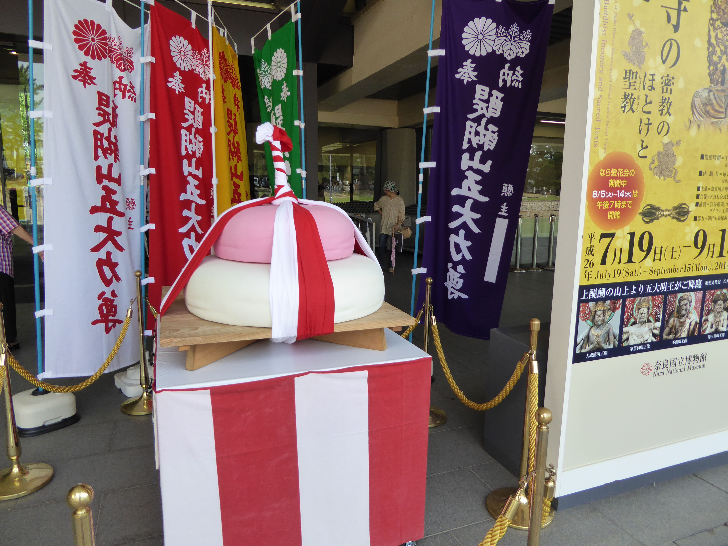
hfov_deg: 69.4
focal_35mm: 25
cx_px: 364
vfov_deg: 54.9
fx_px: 526
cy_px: 273
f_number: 3.3
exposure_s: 1/200
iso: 160
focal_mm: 4.3
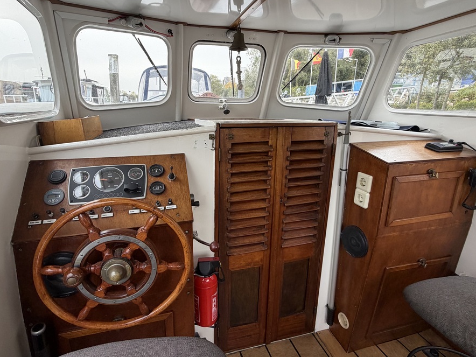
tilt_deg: -13.4
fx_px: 261
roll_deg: -1.2
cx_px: 221
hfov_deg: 84.5
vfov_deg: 68.6
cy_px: 168
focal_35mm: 19
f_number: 2.2
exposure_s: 1/121
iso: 64
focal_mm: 2.22
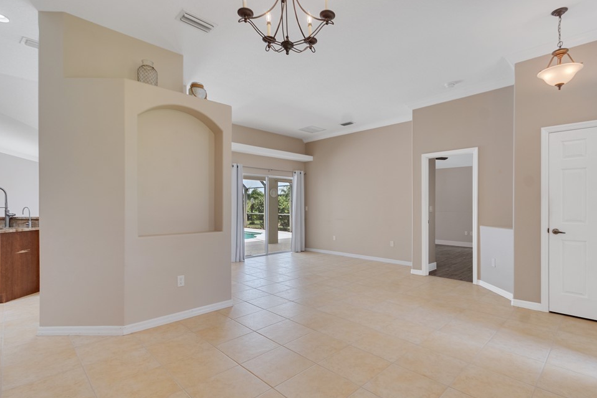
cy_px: 202
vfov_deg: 70.5
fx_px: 282
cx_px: 332
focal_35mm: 17
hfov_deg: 92.9
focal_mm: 10
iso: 320
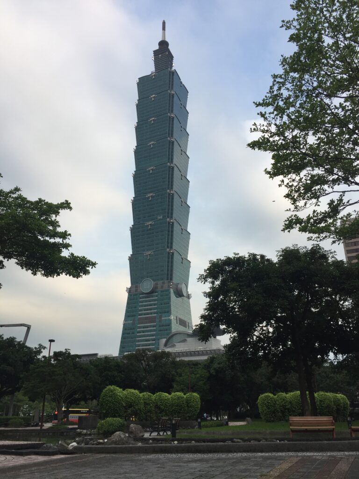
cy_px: 240
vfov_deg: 61.7
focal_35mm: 29
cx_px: 180
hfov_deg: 48.2
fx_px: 401
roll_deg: +0.7
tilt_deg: +23.7
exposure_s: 1/760
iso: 32
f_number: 2.2
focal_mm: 4.15
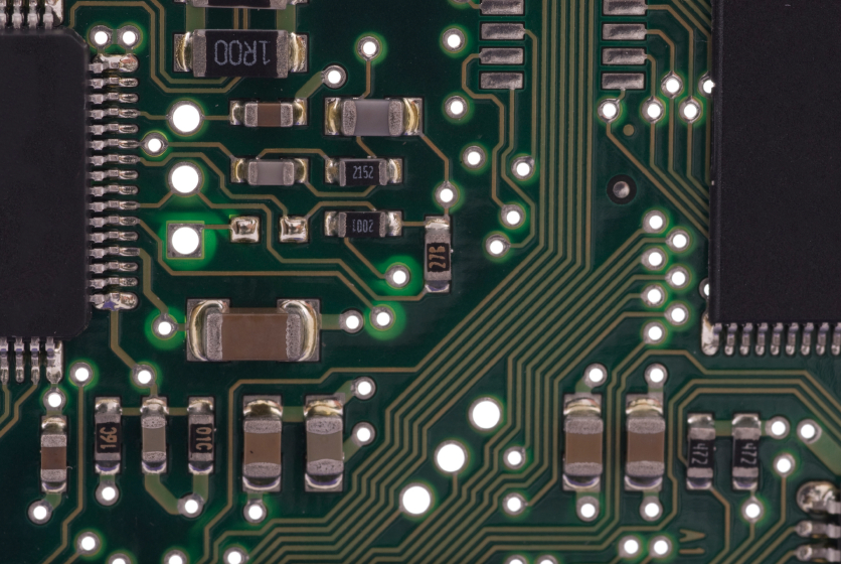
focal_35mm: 160
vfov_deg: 8.6
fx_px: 3731
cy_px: 284
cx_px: 423
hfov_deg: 12.9
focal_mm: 105
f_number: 20
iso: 100
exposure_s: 1/60
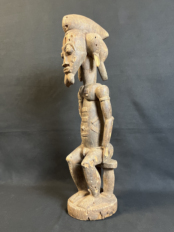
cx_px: 87
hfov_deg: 53.1
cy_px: 116
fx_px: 174
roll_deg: -0.3
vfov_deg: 67.3
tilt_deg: +4.4
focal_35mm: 26
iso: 400
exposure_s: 1/33
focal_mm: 5.1
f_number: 1.6
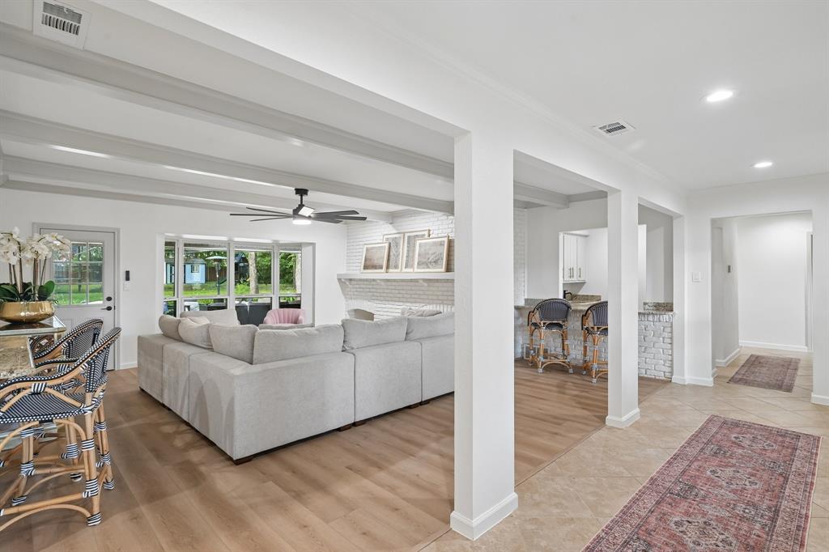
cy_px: 276
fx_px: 403
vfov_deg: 68.8
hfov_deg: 91.6
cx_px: 414
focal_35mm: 18
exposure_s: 1/6
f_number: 8
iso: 400
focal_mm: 17.5
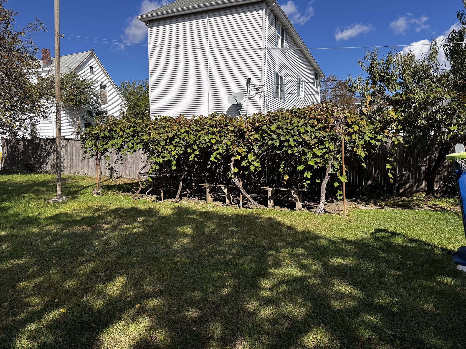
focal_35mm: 24
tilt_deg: -5.8
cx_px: 233
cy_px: 174
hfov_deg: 71.6
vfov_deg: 56.8
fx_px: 323
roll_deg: -0.4
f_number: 1.78
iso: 80
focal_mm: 6.76
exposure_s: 1/3597
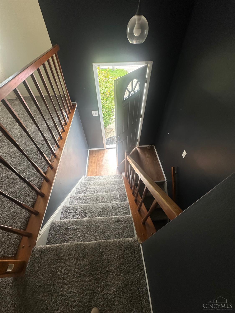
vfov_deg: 102.1
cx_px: 118
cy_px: 156
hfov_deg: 85.7
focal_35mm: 14
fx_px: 127
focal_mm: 2.22
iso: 40
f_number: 2.2
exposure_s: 1/99
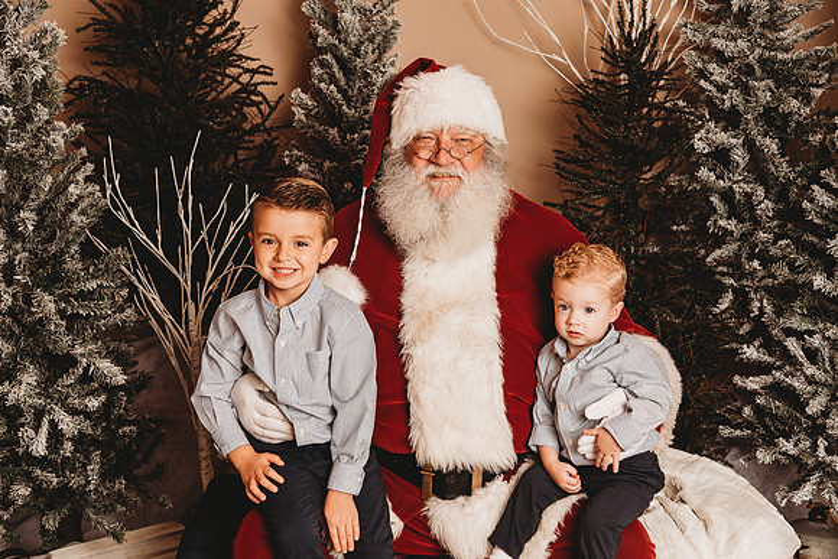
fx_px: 1164
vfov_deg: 27.0
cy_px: 280
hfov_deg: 39.6
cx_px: 419
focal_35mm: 50
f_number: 4
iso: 100
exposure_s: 1/160
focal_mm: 50
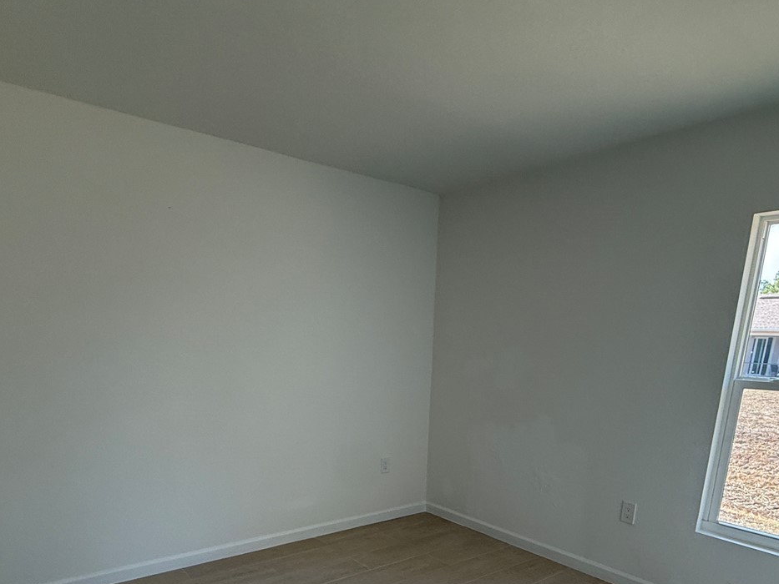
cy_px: 479
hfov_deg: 71.6
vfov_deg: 52.6
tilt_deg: -15.4
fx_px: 540
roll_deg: -2.1
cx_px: 387
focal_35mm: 24
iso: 125
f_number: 2.2
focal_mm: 2.22
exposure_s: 1/99
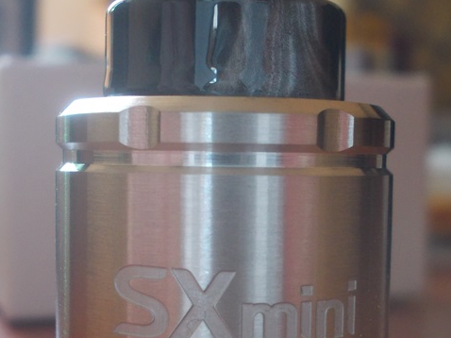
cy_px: 247
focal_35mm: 72
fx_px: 938
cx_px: 229
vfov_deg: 20.3
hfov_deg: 27.0
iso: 160
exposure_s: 1/30
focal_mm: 6.1
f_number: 3.3
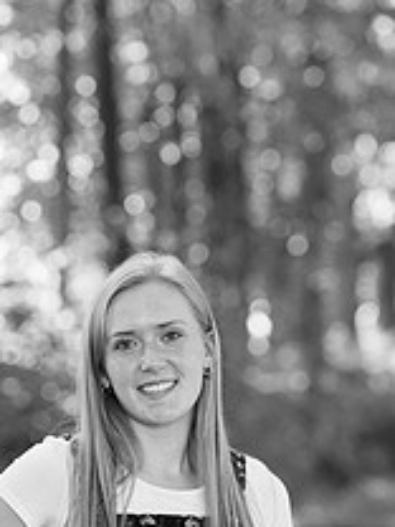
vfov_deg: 7.9
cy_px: 441
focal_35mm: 250
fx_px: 3804
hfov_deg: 5.9
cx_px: 157
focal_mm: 120
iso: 640
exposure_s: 1/200
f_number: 3.5
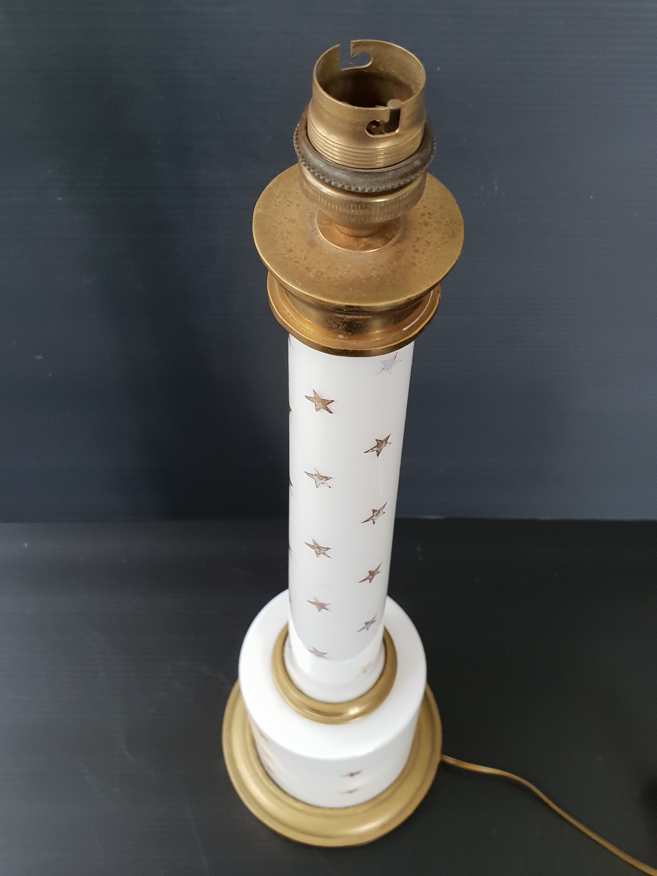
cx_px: 328
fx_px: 658
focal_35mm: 26
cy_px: 438
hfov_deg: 53.1
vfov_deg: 67.3
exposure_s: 1/50
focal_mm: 4.3
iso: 200
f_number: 2.4
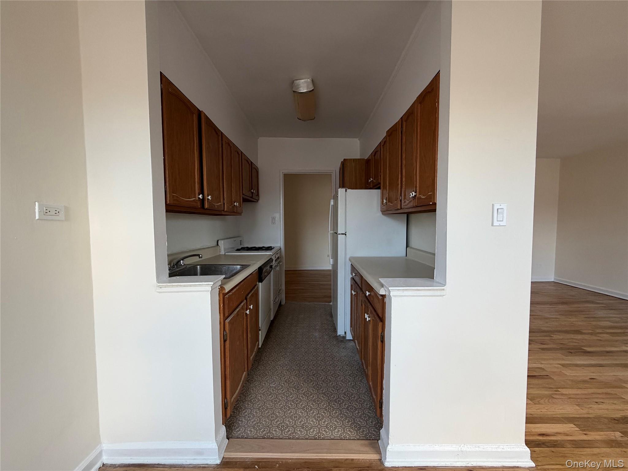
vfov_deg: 85.7
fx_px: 254
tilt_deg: -2.4
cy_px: 236
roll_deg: -0.1
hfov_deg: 102.1
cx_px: 314
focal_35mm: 14
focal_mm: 2.22
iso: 200
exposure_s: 1/121
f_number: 2.2
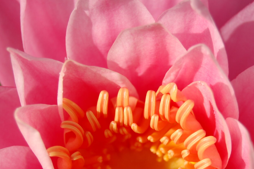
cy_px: 119
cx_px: 167
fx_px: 1206
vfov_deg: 8.0
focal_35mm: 171
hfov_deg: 12.0
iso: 200
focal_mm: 55
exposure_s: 1/1000
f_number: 5.6
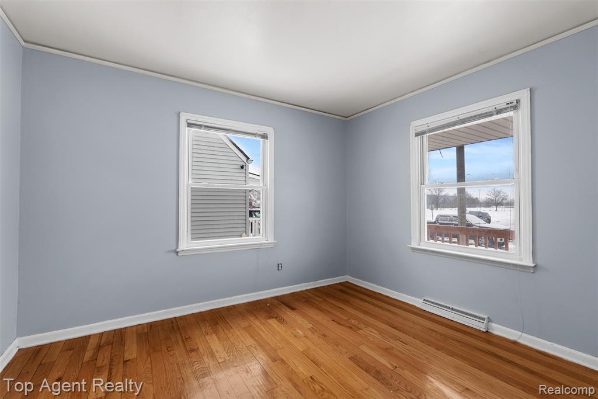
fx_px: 266
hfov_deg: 96.7
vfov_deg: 73.8
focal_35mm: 16
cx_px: 299
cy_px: 200
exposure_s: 1/10
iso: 250
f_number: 8
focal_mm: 16
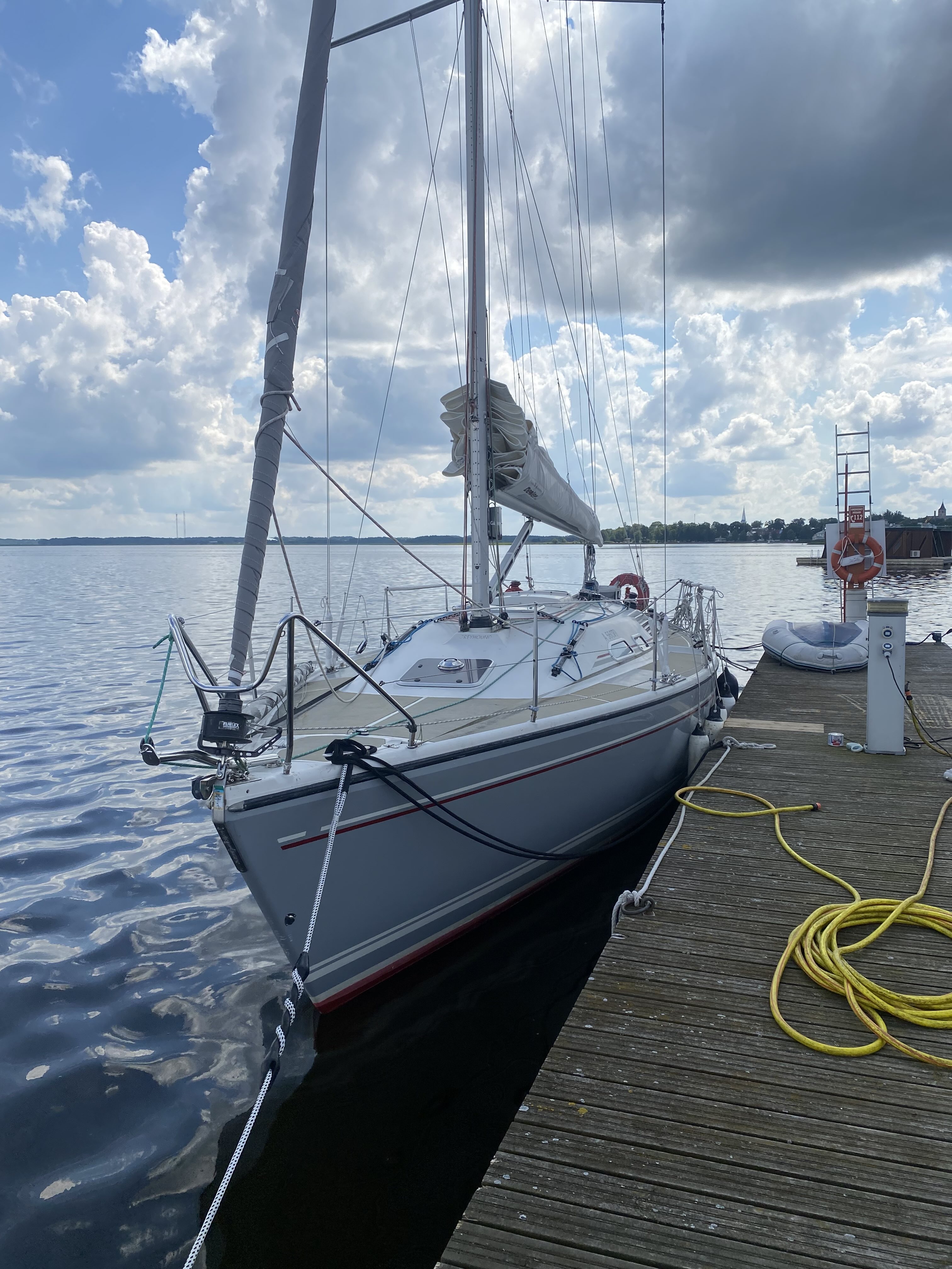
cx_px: 476
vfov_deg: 67.3
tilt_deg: -2.9
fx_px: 953
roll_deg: -1.0
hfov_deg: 53.1
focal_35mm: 26
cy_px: 634
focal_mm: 4.25
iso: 32
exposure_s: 1/5025
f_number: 1.8
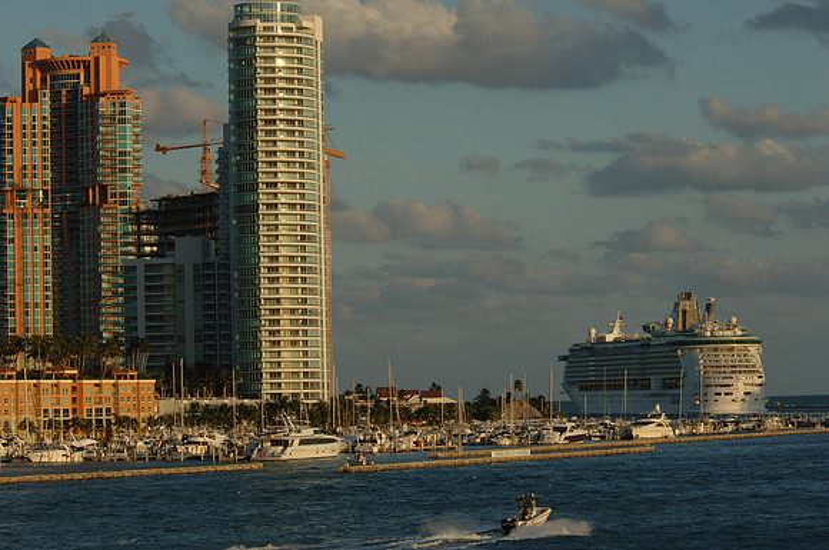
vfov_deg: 9.9
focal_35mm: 138
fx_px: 3173
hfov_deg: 14.9
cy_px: 275
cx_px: 414
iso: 160
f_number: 9
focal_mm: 92
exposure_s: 1/320
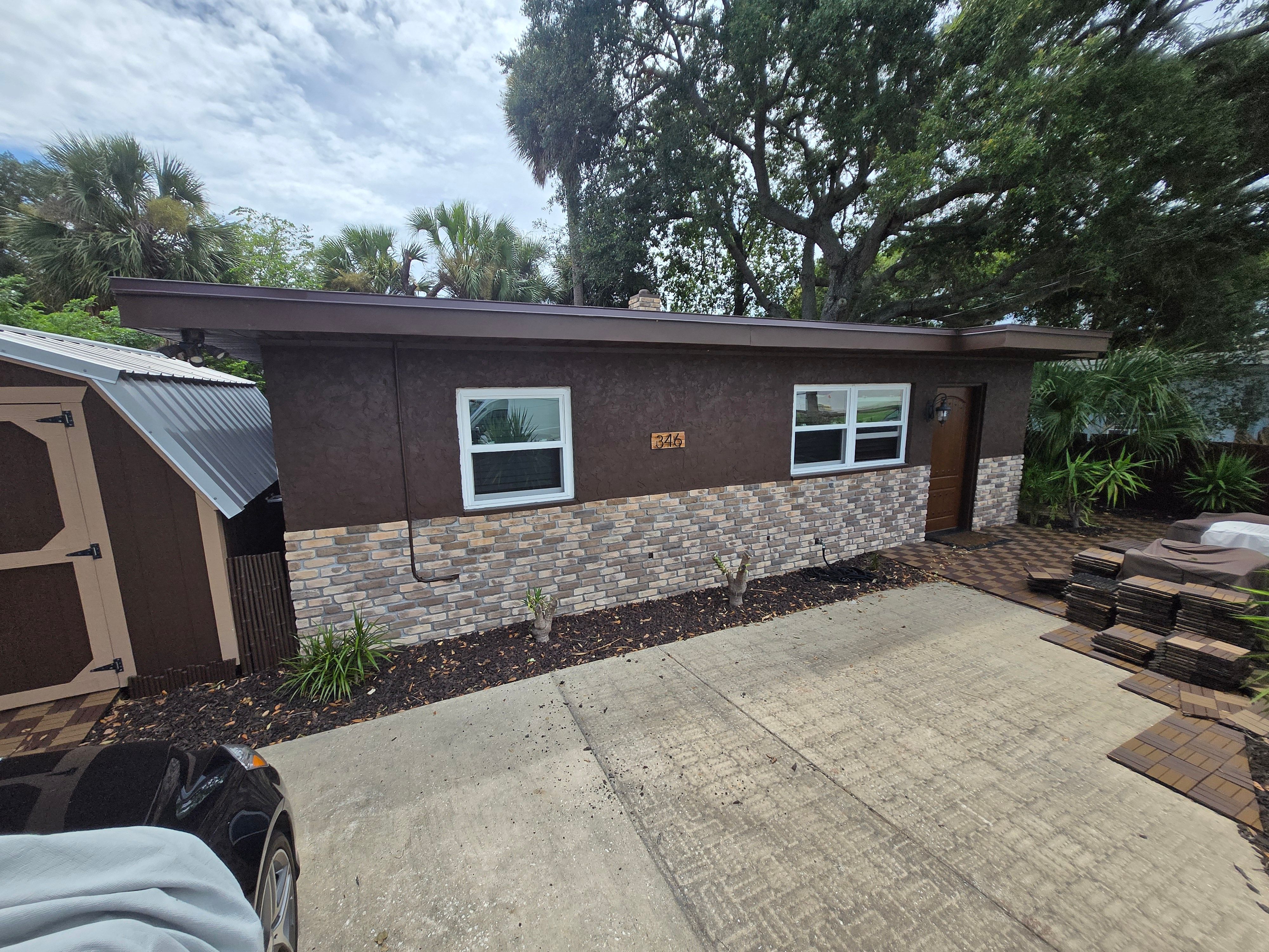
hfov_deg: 106.2
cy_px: 476
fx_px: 477
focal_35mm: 13
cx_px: 634
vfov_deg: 89.9
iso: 25
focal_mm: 1.7
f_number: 2.2
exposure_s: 1/1235
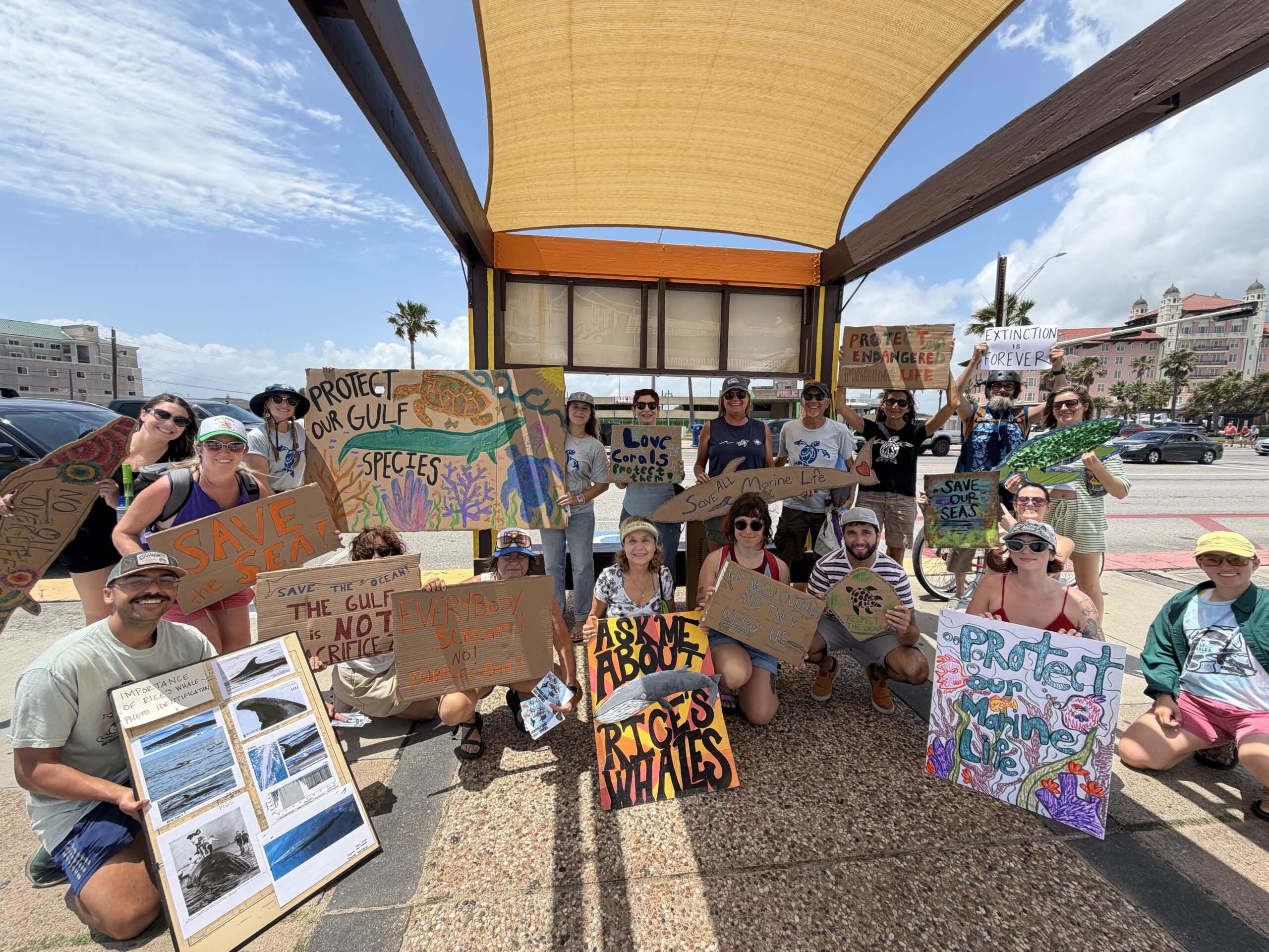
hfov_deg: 102.1
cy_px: 476
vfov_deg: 85.7
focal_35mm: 14
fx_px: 513
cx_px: 634
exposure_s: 1/864
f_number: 2.2
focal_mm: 2.22
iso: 20
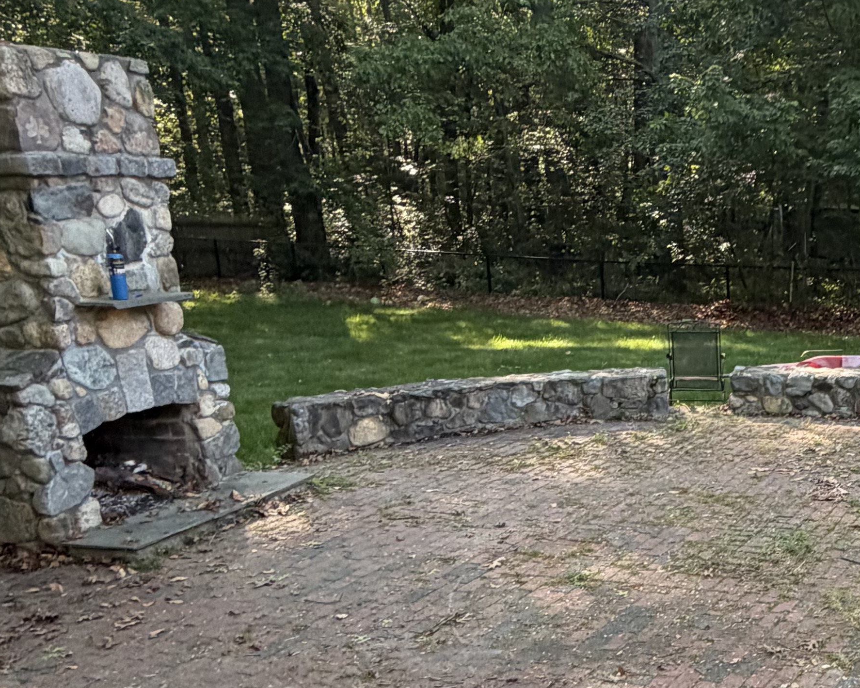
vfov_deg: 33.6
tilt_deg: -16.4
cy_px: 495
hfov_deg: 36.3
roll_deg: -1.0
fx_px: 1120
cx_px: 920
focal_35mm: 44
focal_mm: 2.22
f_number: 2.2
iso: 160
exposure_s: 1/121
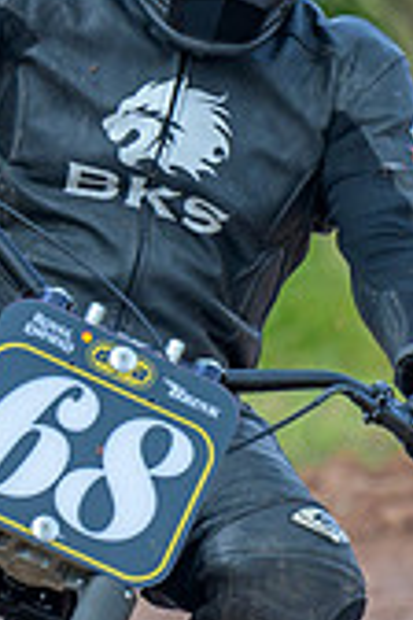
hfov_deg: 1.0
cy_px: 576
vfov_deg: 1.5
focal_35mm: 1386
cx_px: 134
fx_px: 23849
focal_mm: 200
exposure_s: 1/400
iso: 250
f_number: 4
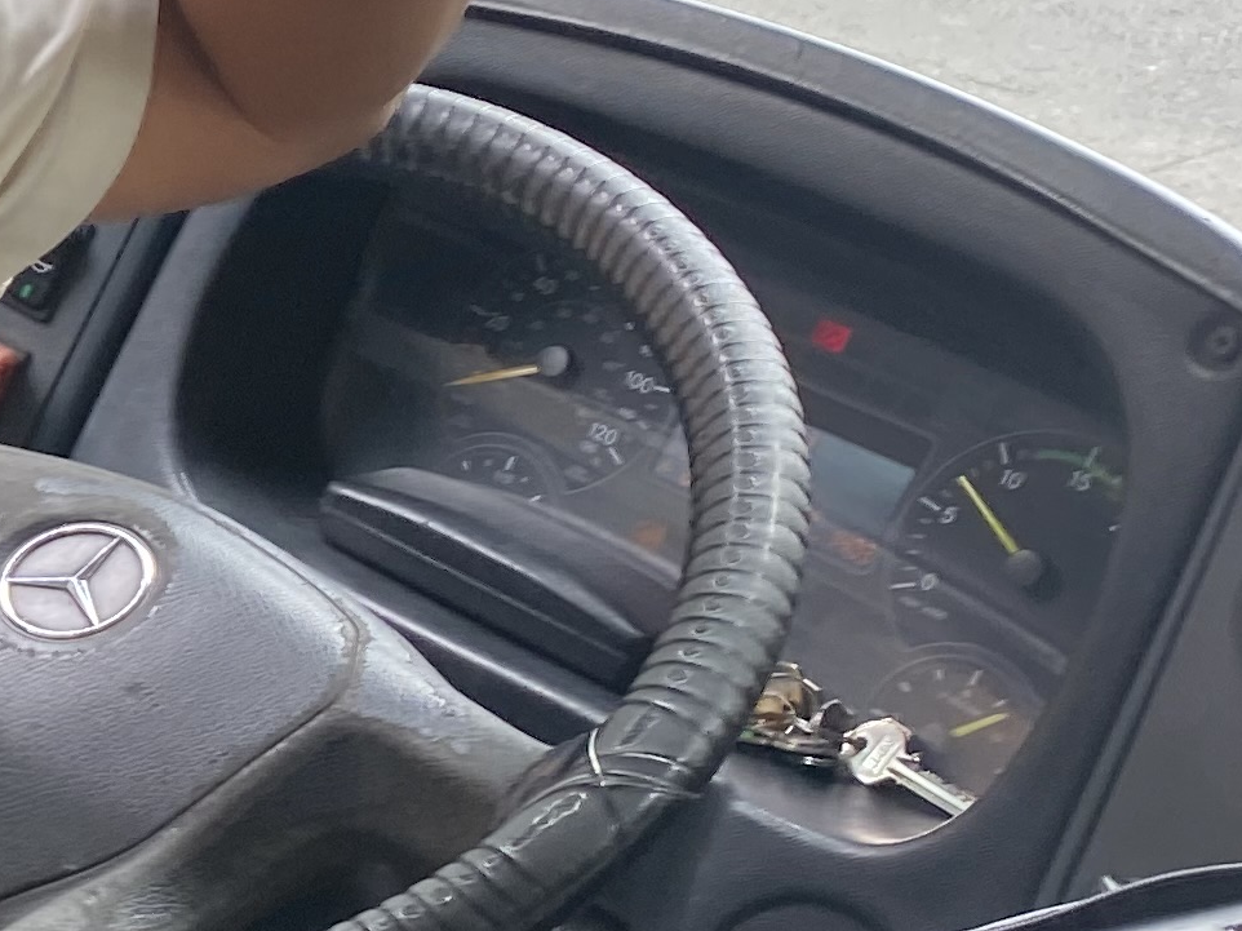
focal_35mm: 109
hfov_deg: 16.1
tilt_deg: -18.1
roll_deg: -1.6
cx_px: -758
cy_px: 291
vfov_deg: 13.6
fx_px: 3910
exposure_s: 1/122
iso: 40
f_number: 1.8
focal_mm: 4.25
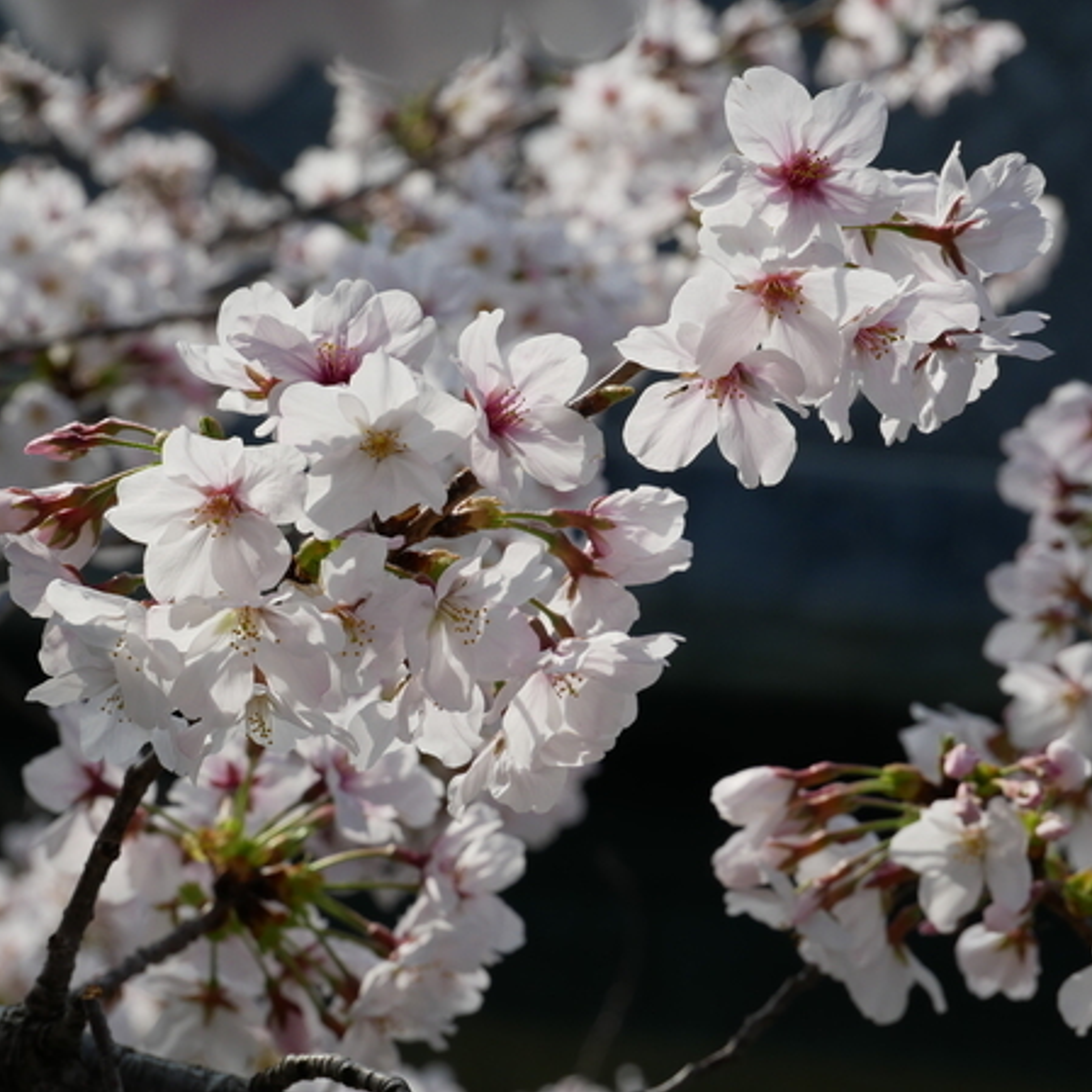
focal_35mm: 142
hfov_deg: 12.3
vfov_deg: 12.3
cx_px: 486
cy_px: 546
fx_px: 5068
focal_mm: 60
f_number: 9
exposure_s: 1/500
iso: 200
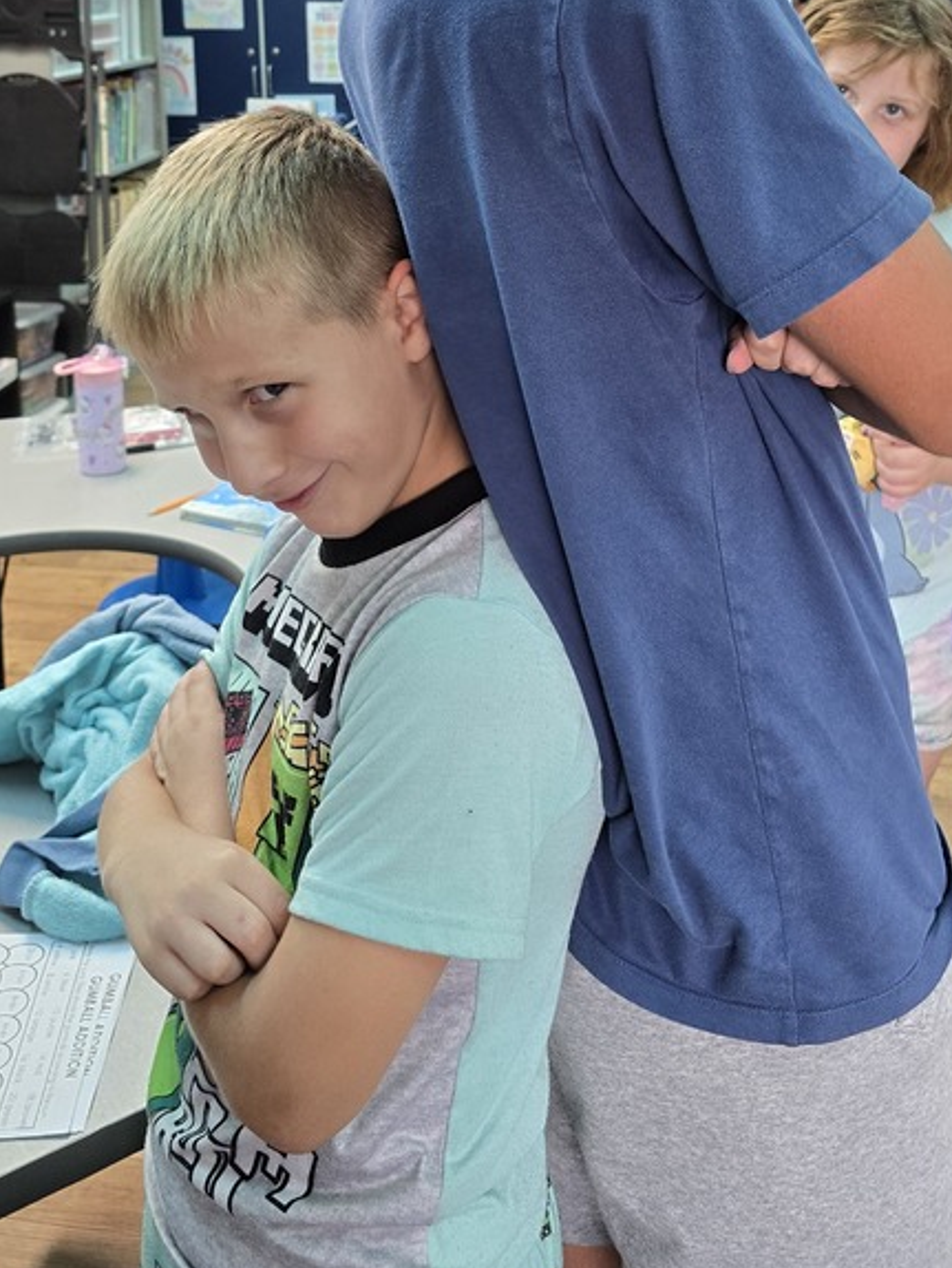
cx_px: 422
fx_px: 1502
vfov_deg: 43.0
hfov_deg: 35.1
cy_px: 199
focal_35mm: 41
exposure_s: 1/120
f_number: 1.7
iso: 250
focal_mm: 6.3
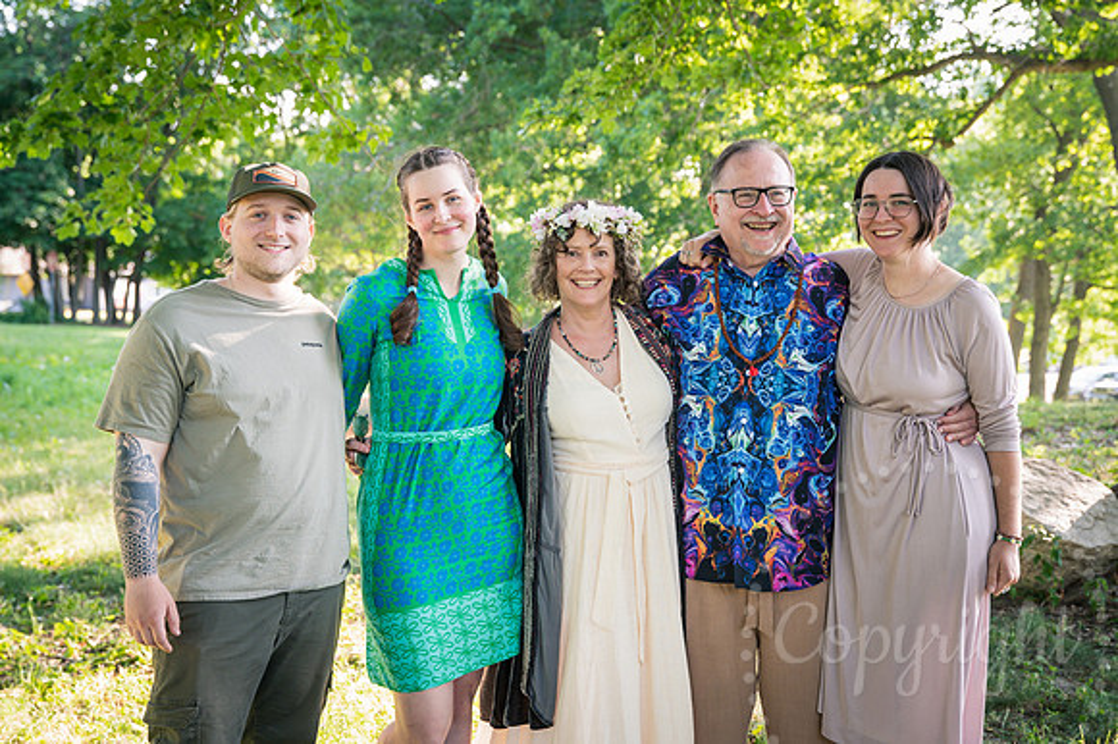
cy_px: 372
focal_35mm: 48
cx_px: 559
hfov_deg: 41.1
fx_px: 1490
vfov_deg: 28.0
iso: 1000
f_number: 4
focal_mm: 48
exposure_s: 1/320
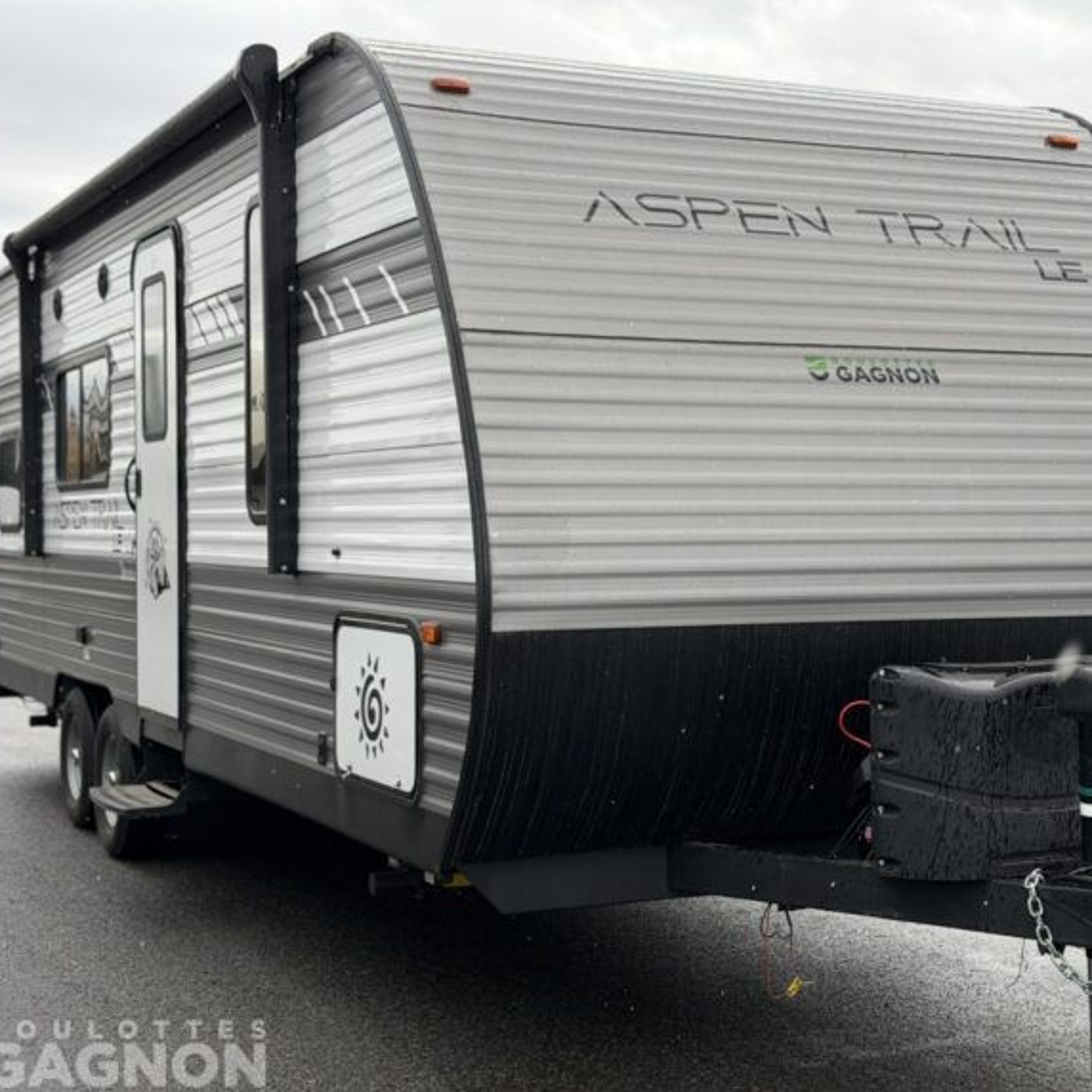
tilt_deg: -2.6
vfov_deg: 30.0
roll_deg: +0.0
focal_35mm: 57
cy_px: 546
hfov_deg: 30.0
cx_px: 622
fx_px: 2034
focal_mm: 6.76
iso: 64
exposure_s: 1/754
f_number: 1.78
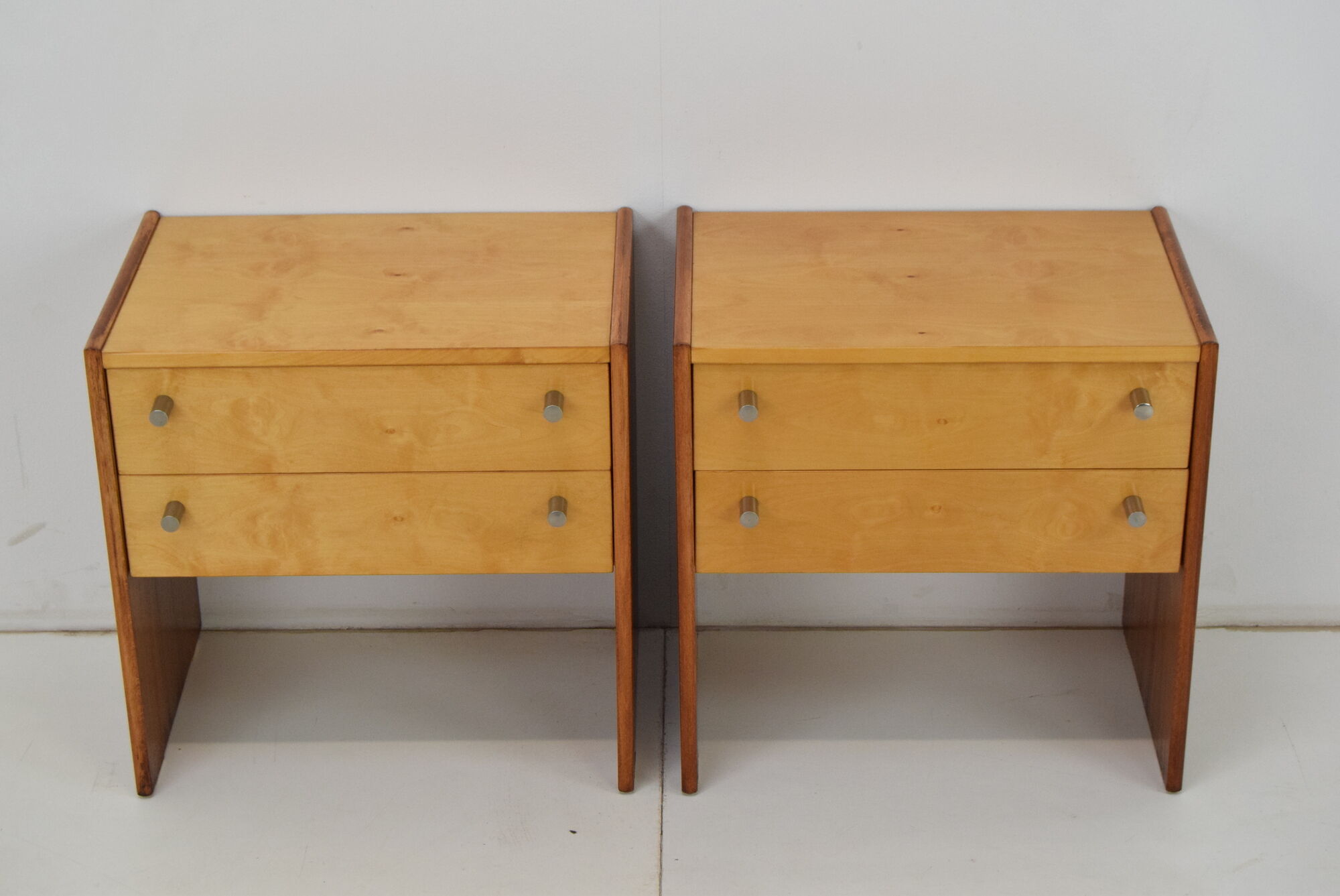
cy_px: 448
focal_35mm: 72
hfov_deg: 28.1
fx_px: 2682
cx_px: 670
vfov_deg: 19.0
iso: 1600
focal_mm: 48
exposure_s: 1/250
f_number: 8
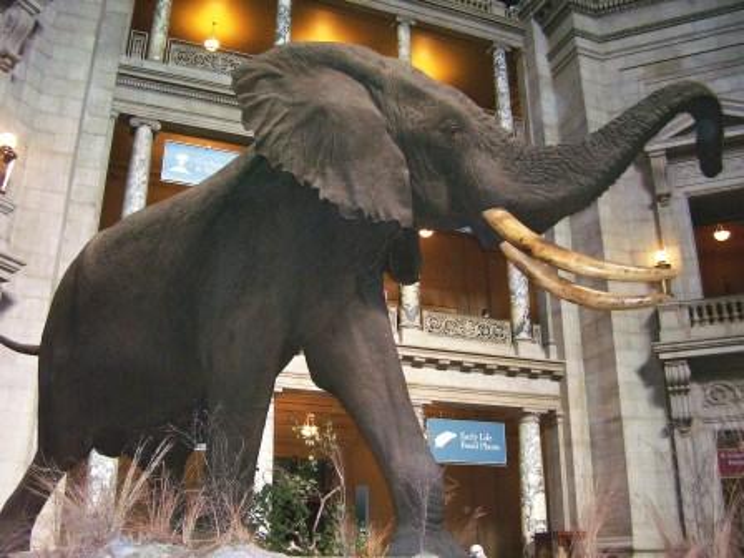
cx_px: 372
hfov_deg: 54.0
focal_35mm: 34
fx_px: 731
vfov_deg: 41.8
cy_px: 279
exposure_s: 1/60
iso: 125
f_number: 2.7
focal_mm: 5.6
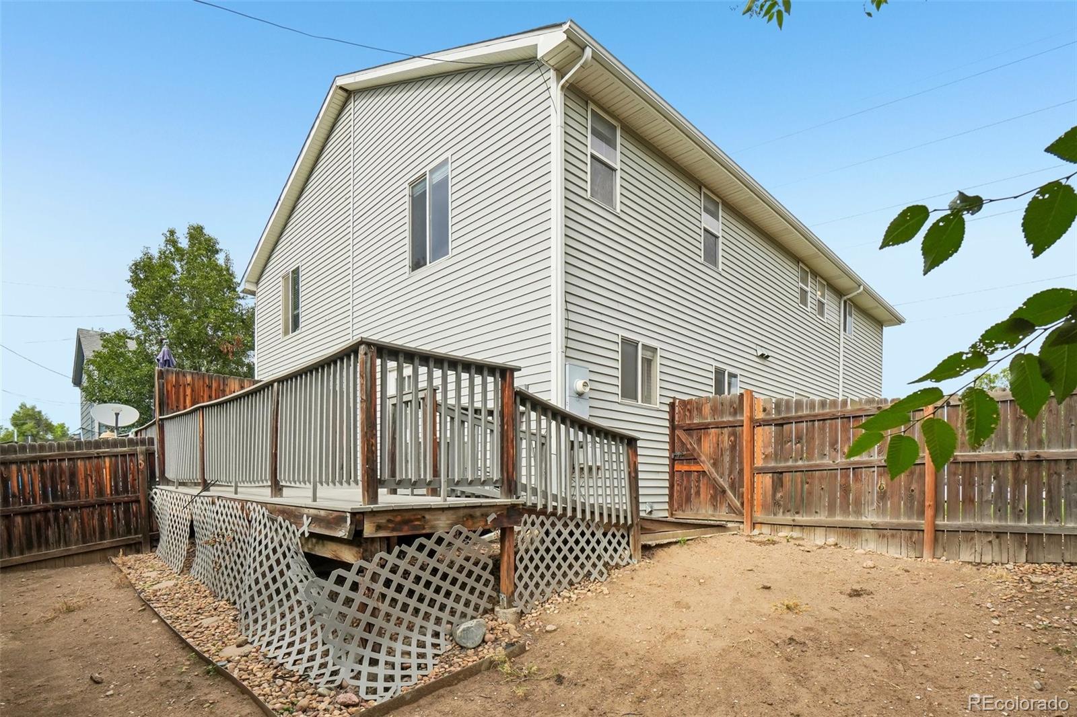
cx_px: 538
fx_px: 449
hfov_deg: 100.4
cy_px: 358
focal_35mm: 15
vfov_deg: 77.3
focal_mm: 10
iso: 400
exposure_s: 1/400
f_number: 8
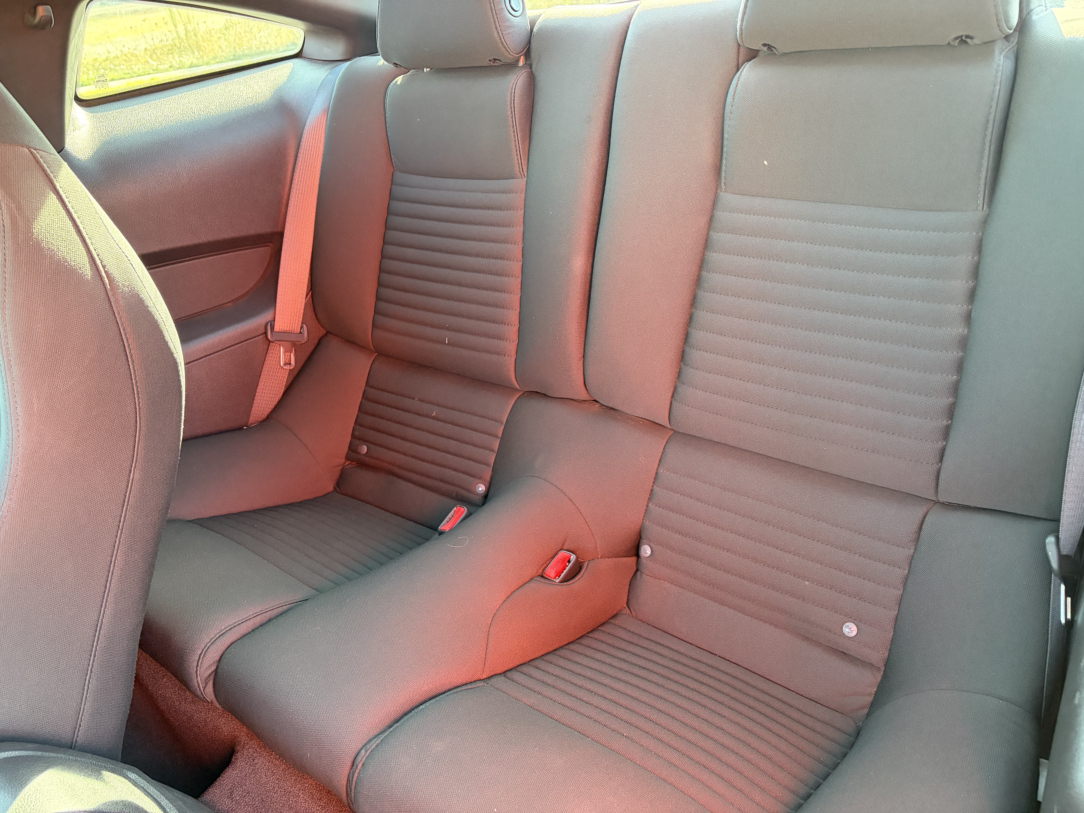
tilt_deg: -28.8
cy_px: 406
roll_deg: +7.1
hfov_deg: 67.3
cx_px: 542
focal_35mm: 26
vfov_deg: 53.1
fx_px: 814
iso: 500
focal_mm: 5.96
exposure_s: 1/60
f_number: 1.6
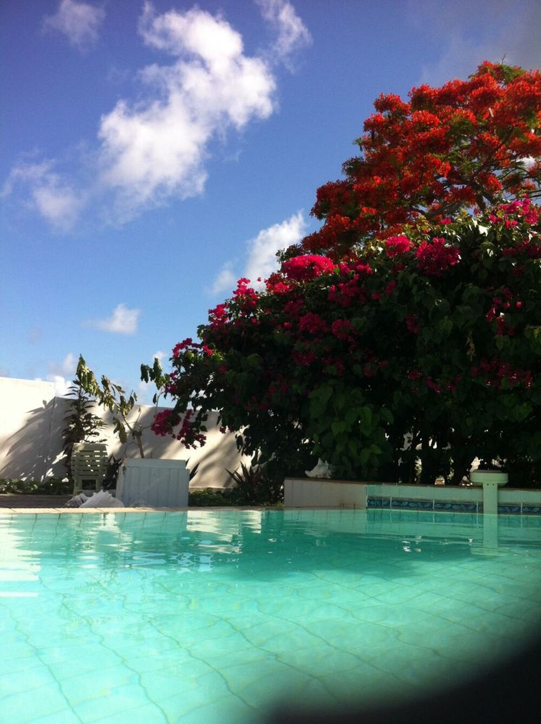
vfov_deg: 52.7
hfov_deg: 40.6
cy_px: 362
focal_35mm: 35
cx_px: 270
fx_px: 731
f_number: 2.8
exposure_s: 1/1312
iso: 80
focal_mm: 3.85
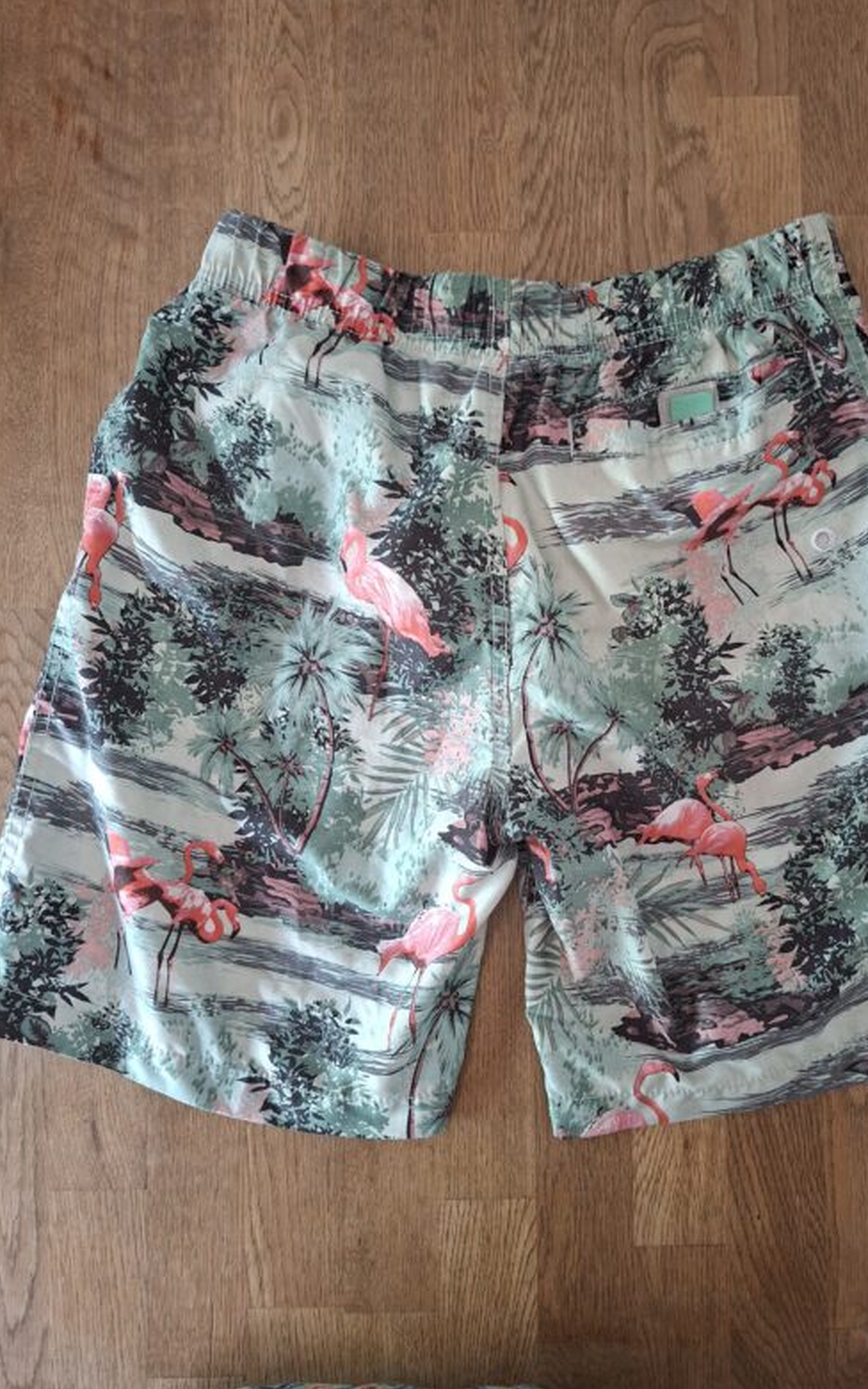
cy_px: 678
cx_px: 525
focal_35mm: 25
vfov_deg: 72.5
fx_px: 946
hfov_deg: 49.0
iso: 320
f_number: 1.8
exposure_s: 1/33
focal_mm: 5.54
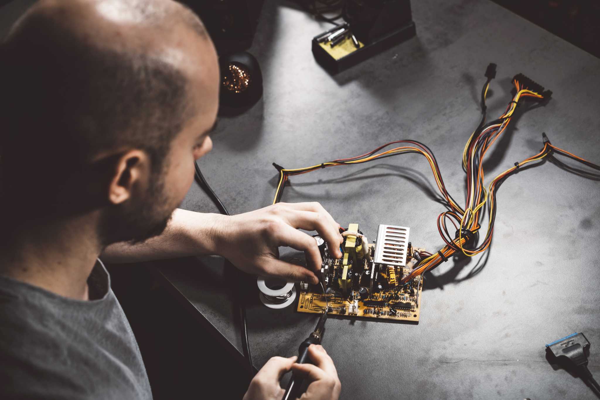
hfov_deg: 36.2
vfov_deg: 24.6
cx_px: 300
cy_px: 200
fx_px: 917
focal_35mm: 55
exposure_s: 1/125
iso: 125
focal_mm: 55
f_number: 4
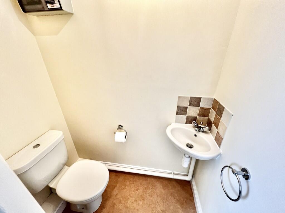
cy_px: 106
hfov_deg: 106.2
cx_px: 142
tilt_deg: -24.8
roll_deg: +1.3
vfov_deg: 89.9
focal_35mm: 13
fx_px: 107
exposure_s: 1/100
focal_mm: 1.57
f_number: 1.8
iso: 125
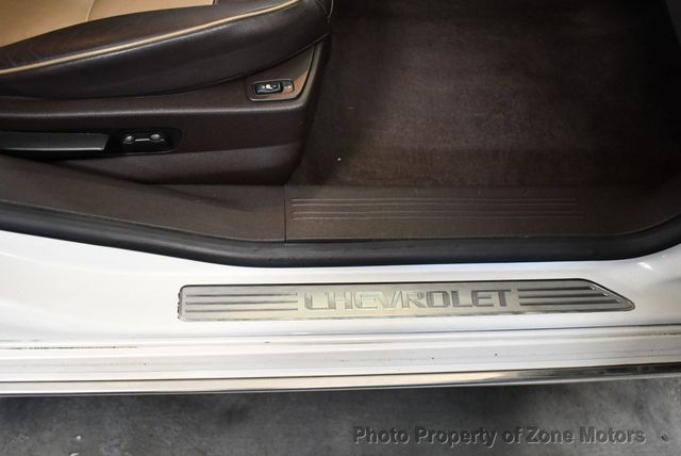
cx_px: 340
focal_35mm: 36
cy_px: 228
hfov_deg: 53.1
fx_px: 682
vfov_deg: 36.9
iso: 2500
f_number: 3.5
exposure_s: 1/125
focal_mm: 18
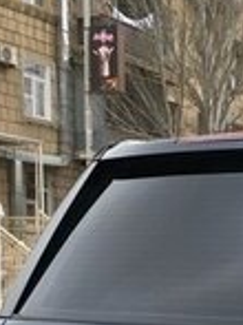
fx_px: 919
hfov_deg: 14.7
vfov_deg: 18.7
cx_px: 276
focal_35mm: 98
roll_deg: -0.6
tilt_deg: -9.2
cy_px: 411
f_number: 2.2
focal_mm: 4.15
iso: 25
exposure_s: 1/33
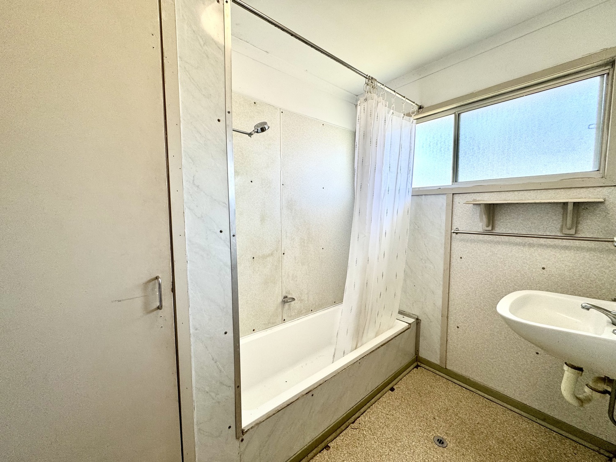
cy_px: 231
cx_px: 308
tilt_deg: -4.9
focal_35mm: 14
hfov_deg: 102.1
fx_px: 249
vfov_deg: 85.7
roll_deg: +1.0
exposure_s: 1/100
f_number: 2.2
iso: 80
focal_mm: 2.22
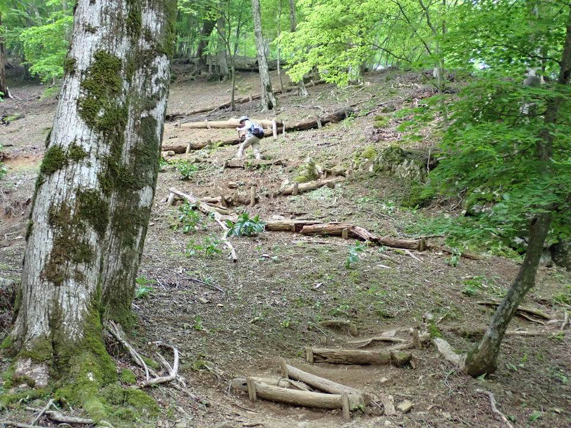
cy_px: 214
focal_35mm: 47
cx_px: 286
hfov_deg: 40.4
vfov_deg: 30.9
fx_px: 775
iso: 800
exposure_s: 1/40
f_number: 3.1
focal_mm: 8.4
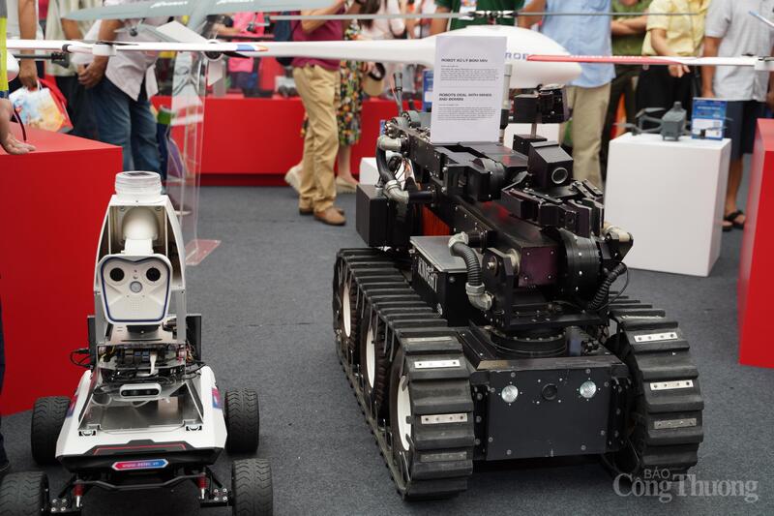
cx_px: 387
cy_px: 258
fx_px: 1010
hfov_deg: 41.9
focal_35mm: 47
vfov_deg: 28.6
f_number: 3.2
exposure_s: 1/100
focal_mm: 47
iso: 160
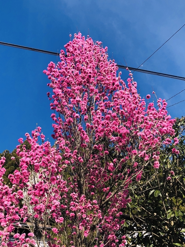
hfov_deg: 34.3
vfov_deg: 44.3
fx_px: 299
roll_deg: -4.7
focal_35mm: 42
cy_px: 158
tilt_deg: +33.7
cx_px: 79
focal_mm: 4
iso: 20
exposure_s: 1/1245
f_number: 1.8
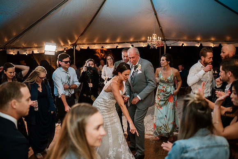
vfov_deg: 37.9
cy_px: 80
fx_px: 231
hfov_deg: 54.4
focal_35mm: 35
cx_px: 119
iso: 500
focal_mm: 35
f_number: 2
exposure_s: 1/200
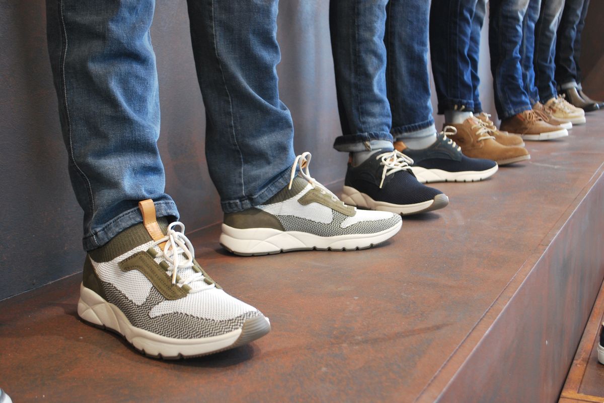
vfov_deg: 29.9
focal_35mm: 45
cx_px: 302
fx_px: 755
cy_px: 202
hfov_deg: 43.6
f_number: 4.8
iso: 360
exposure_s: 1/30
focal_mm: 30
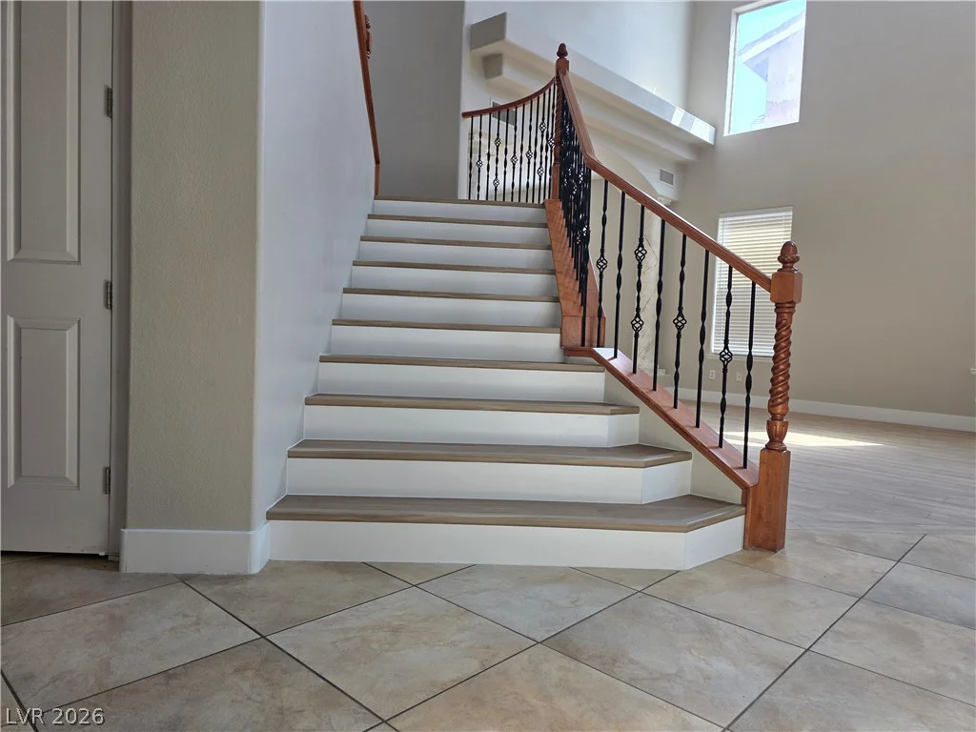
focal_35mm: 23
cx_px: 488
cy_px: 366
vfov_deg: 58.9
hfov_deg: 73.9
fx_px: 648
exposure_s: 1/180
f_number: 1.7
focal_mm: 6.3
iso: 50
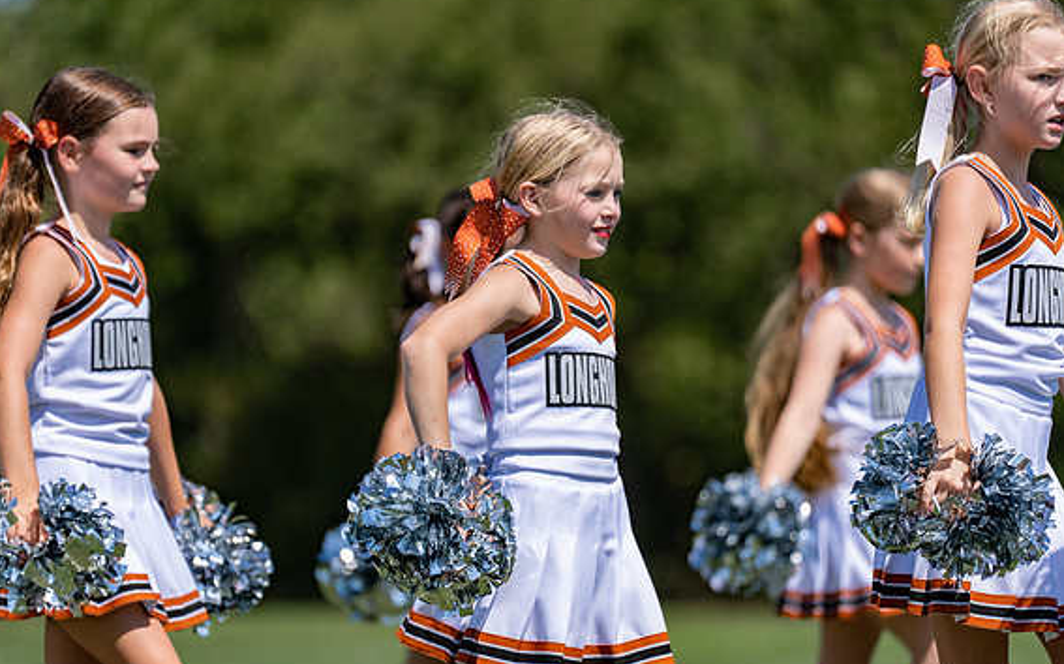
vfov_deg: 5.8
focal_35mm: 226
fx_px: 6551
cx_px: 524
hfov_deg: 9.3
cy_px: 375
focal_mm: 200
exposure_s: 1/2500
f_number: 2.8
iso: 100
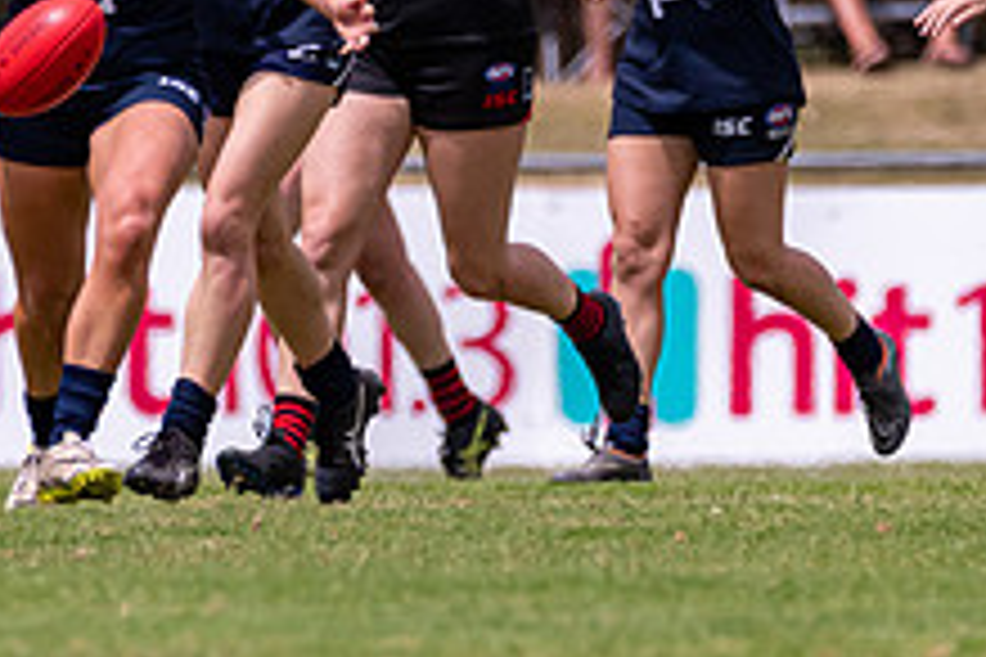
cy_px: 243
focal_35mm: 1627
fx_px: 44558
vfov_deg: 0.8
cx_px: 322
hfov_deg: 1.3
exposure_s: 1/4000
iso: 800
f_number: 6.3
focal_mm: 550
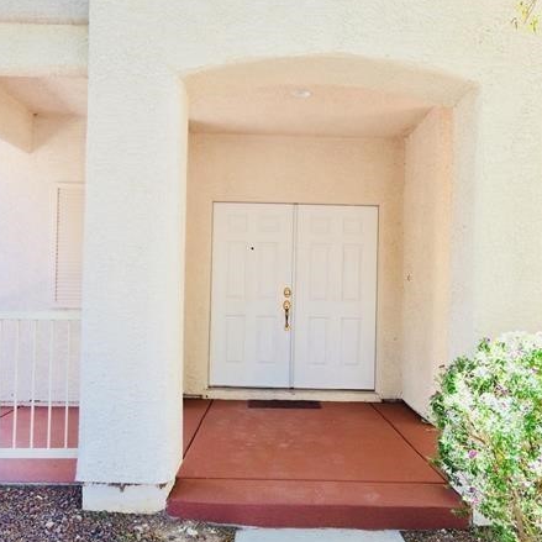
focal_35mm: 35
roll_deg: -0.2
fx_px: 620
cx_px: 267
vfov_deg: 47.2
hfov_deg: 47.2
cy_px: 296
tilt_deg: -1.3
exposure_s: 1/216
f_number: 2.2
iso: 32
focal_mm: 4.15
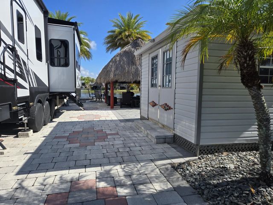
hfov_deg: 73.9
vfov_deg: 58.9
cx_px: 136
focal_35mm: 23
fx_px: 181
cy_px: 102
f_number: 1.8
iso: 25
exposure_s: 1/1567
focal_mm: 5.4
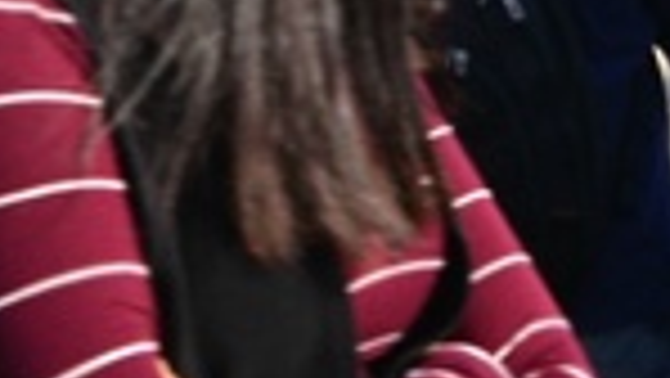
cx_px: 1437
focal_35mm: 173
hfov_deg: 11.0
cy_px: -634
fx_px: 3075
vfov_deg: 6.6
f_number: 10
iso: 100
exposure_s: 1/100
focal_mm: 26
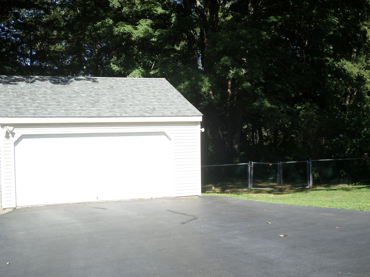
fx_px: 492
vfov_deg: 31.5
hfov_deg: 41.2
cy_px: 143
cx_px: 176
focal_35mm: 46
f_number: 3.2
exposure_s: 1/350
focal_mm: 7.8
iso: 80
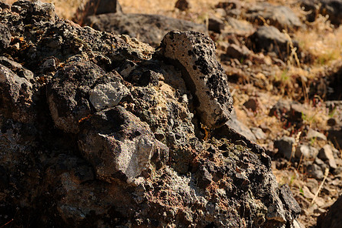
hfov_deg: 12.0
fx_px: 1624
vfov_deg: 8.0
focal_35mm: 171
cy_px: 141
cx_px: 173
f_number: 8
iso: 400
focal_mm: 87.1
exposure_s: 1/300
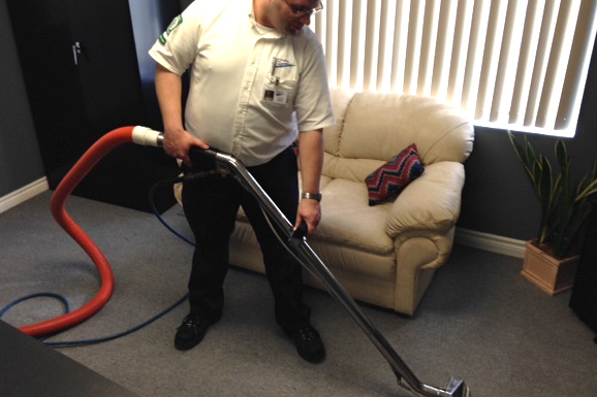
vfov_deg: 35.0
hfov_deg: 50.7
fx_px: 630
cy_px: 189
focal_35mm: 38
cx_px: 295
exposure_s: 1/24
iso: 50
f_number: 2.4
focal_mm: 4.12
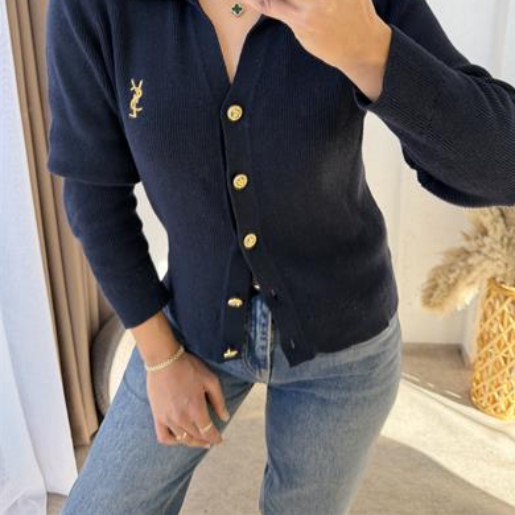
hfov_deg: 55.6
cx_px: 263
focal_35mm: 29
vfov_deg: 54.3
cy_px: 164
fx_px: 488
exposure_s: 1/170
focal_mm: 6.76
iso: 200
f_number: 1.78
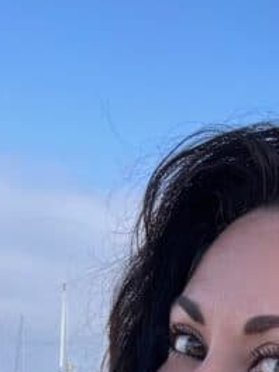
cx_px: 382
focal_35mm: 85
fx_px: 913
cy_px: 490
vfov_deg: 20.9
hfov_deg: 16.3
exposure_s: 1/386
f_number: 1.9
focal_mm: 2.69
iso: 25
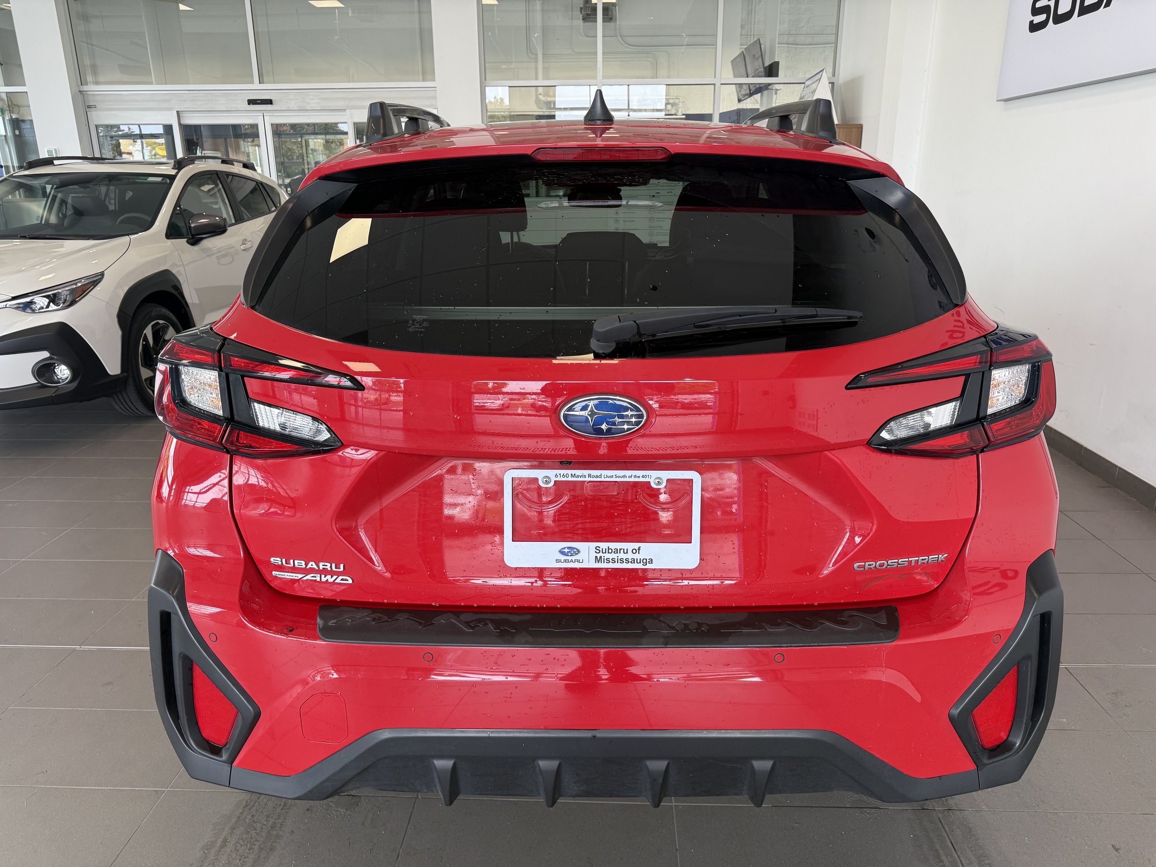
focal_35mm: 24
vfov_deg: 56.8
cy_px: 434
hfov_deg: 71.6
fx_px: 801
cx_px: 578
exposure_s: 1/120
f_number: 1.78
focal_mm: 6.76
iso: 80
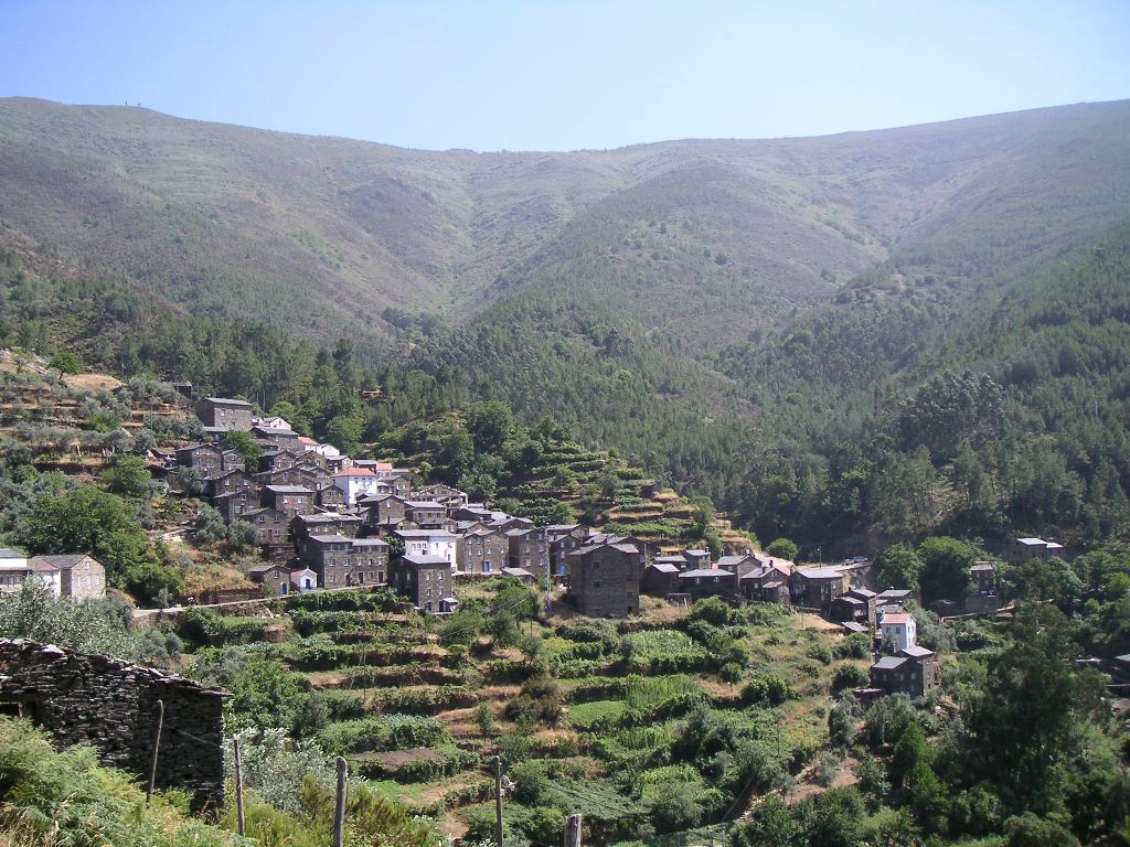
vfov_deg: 37.7
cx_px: 565
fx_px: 1240
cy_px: 424
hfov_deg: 49.0
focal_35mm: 38
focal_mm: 6
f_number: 2.8
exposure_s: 1/500
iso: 50
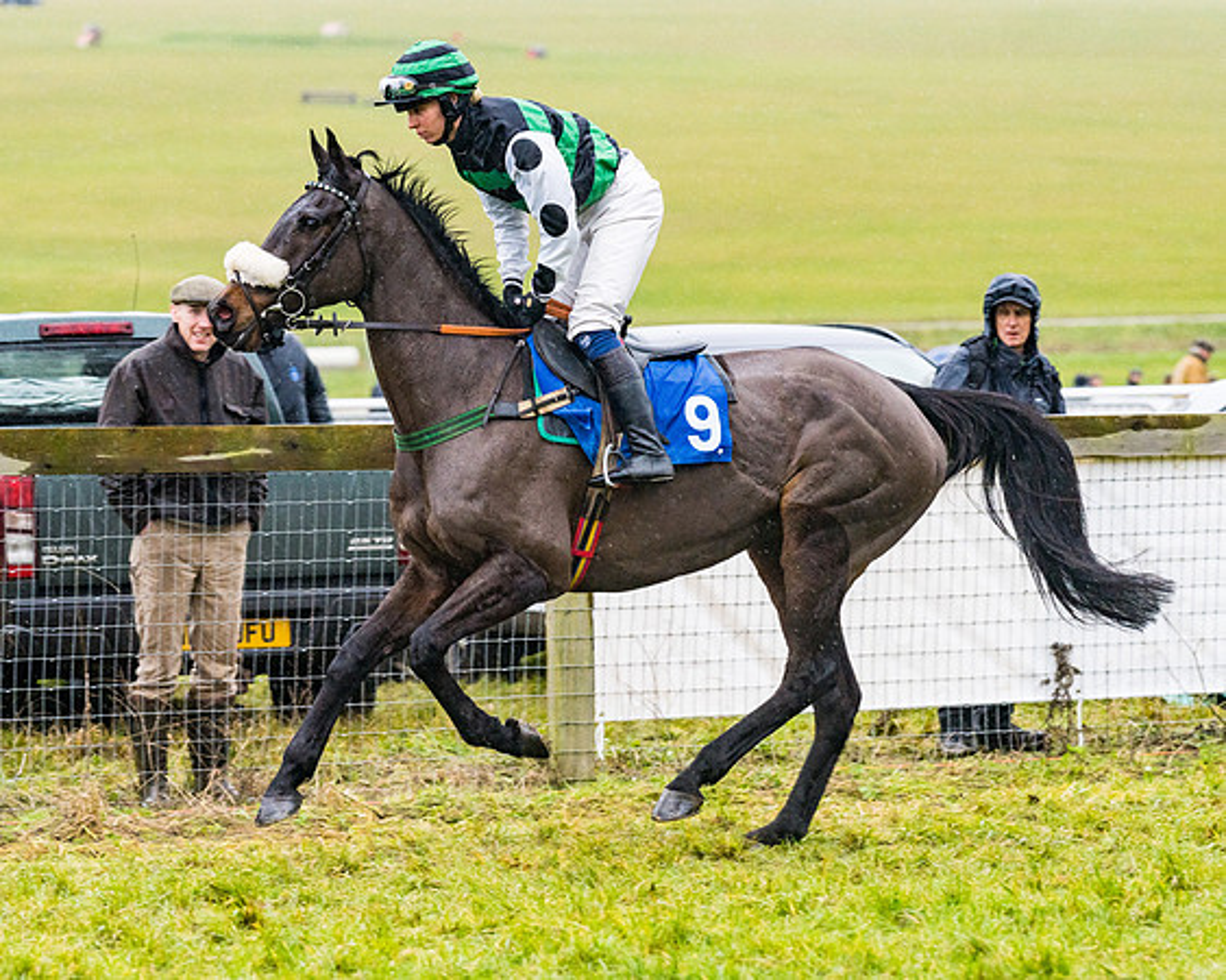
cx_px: 575
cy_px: 477
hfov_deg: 11.2
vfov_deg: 9.0
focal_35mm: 172
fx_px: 6254
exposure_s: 1/1250
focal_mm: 135
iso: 1600
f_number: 4
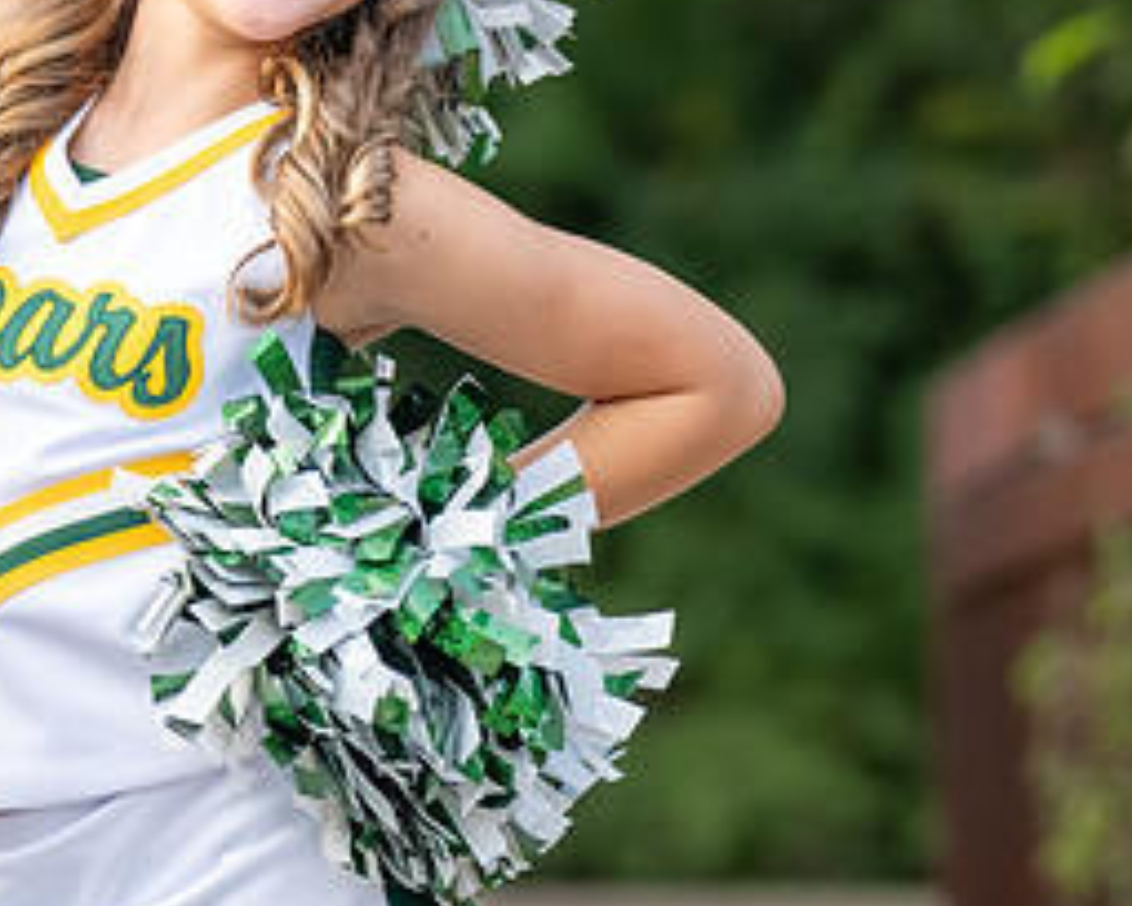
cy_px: 171
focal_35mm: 364
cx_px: 310
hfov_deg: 5.3
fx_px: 12195
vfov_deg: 4.3
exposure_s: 1/1000
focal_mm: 103
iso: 640
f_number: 2.8
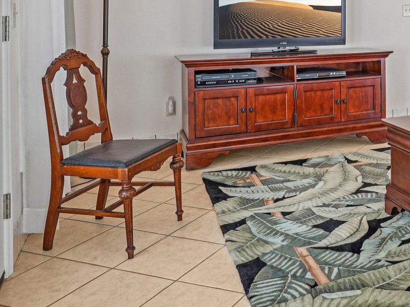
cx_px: 407
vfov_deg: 32.6
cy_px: 7
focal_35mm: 41
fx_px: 486
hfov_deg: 40.3
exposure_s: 1/13
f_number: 9
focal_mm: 17
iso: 400
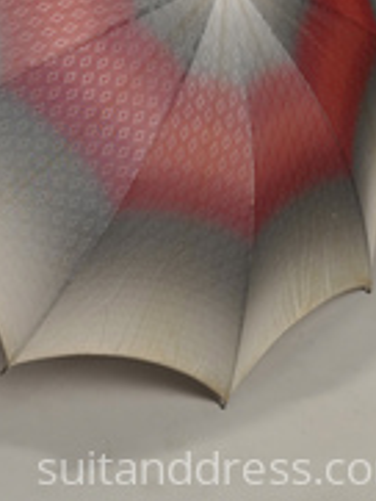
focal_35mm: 99
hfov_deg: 14.9
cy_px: -1
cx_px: 101
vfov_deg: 19.3
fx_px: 1432
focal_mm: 32
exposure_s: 1/100
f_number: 5.6
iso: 400
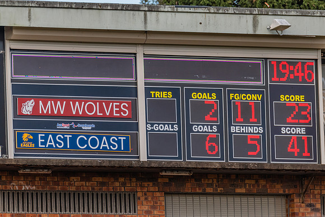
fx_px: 7004
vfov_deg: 1.8
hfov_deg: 2.7
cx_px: 148
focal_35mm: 776
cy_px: 126
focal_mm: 500
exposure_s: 1/1600
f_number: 6.3
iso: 1100
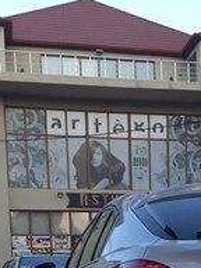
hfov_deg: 19.4
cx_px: 162
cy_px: 338
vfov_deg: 23.3
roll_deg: +1.3
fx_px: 581
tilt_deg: -4.2
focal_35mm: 75
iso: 40
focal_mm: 4.15
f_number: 2.2
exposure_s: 1/33
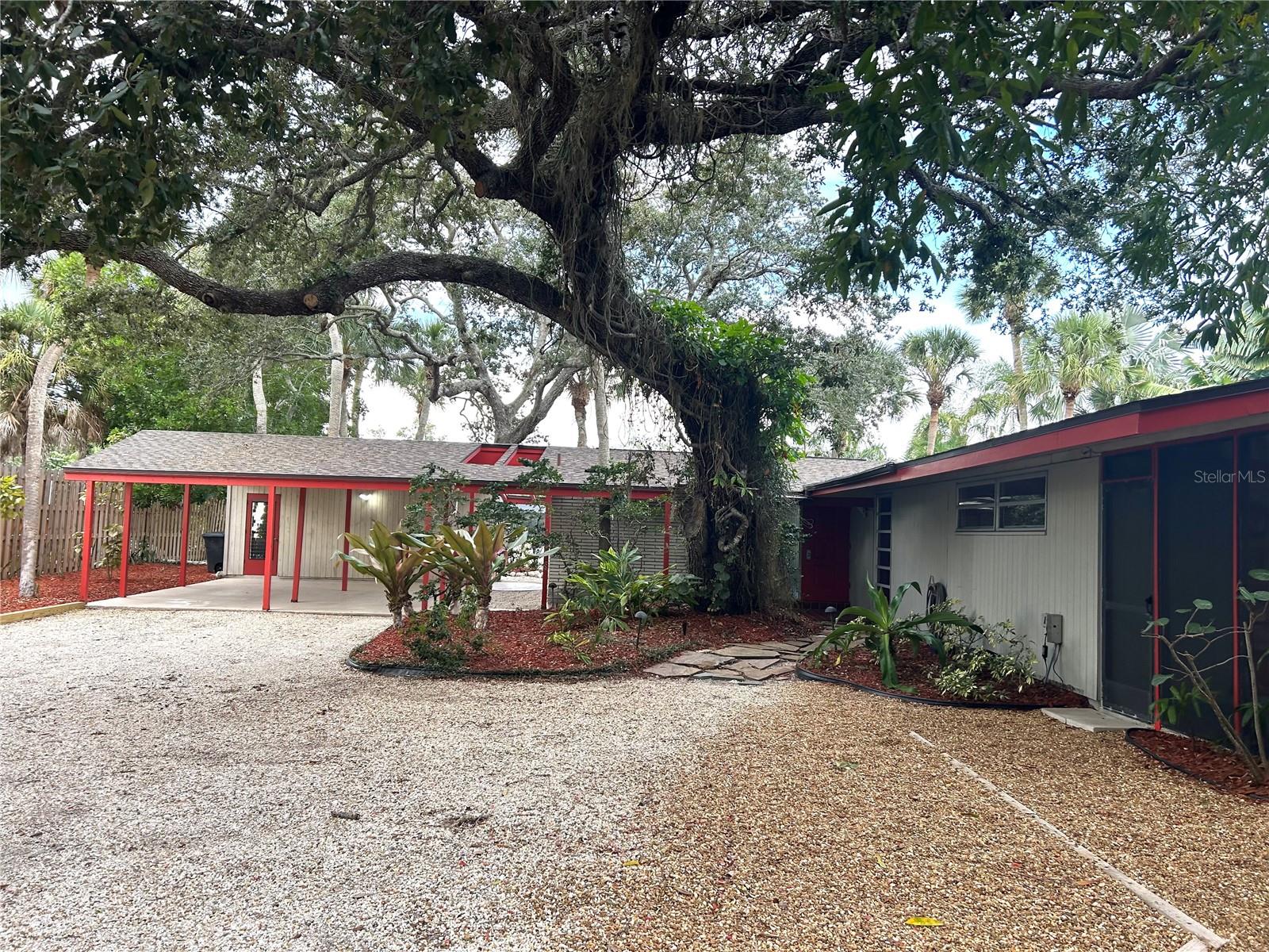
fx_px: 953
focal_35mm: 26
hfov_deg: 67.3
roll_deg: -1.5
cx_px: 634
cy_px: 476
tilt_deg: +1.0
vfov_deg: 53.1
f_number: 1.5
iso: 50
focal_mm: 5.7
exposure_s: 1/166
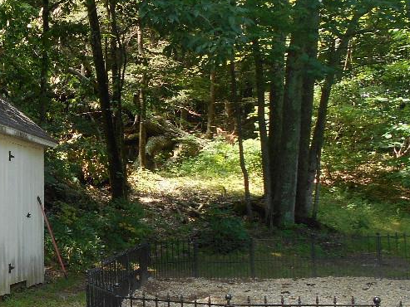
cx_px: -12
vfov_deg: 27.0
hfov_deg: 32.3
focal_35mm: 54
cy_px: 190
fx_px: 640
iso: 80
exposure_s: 1/100
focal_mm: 4.6
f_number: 3.2
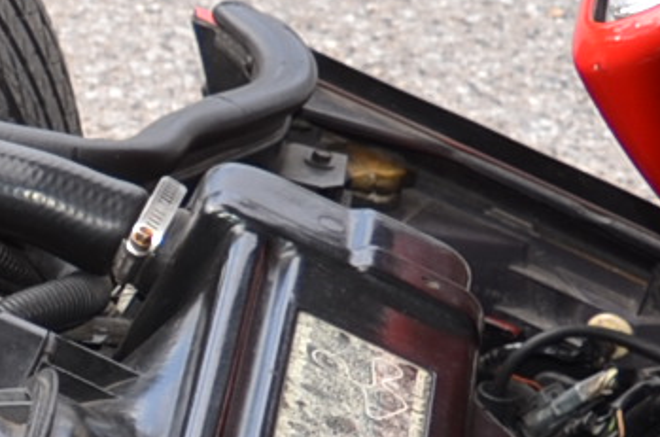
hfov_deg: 8.0
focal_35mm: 223
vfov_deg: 6.1
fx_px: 4070
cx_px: -1288
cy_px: 471
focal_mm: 21
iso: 100
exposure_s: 1/250
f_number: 5
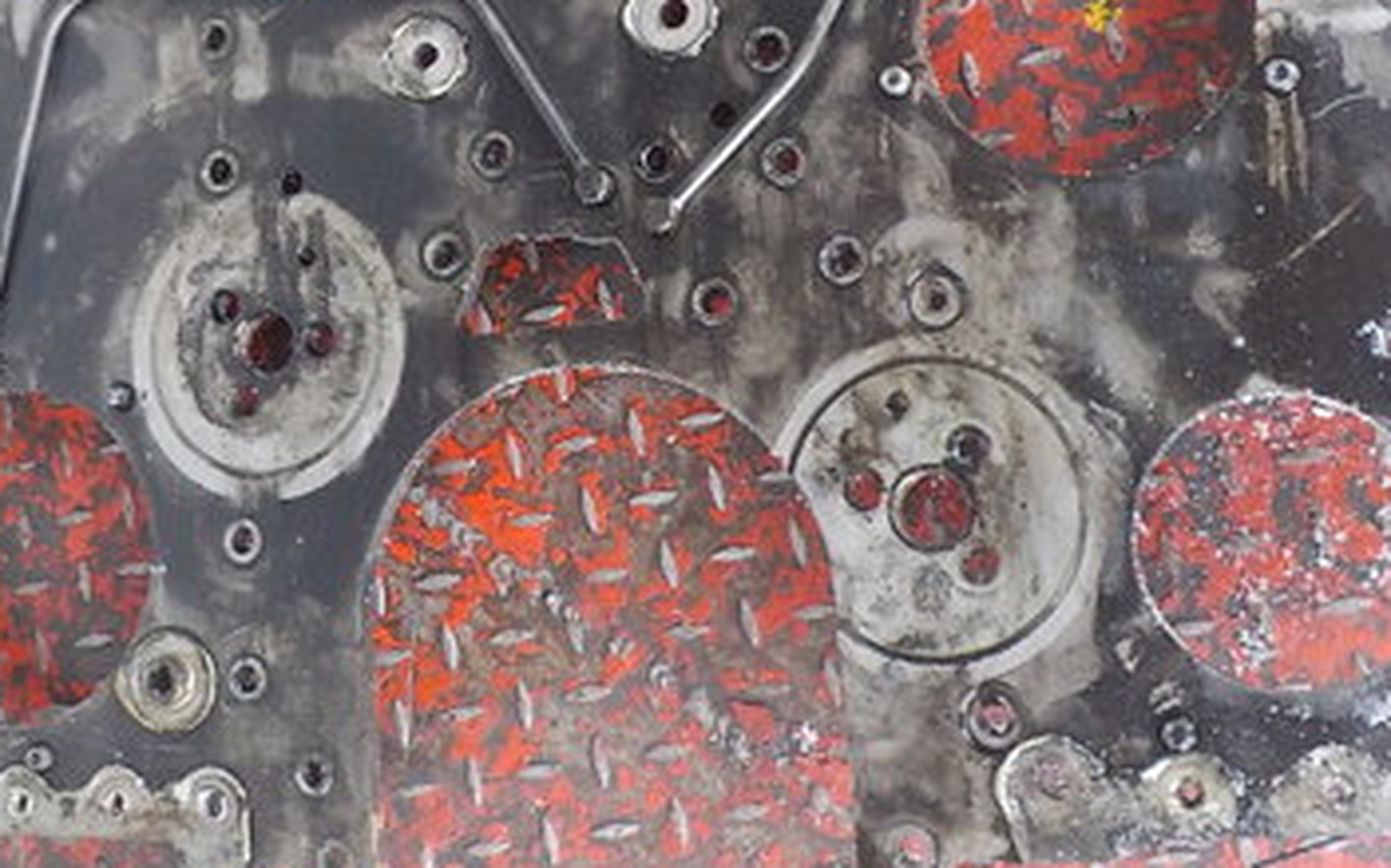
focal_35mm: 58
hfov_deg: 34.8
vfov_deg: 22.1
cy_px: 194
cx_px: 456
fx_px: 2198
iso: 360
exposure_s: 1/30
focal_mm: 4.1
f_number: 3.3
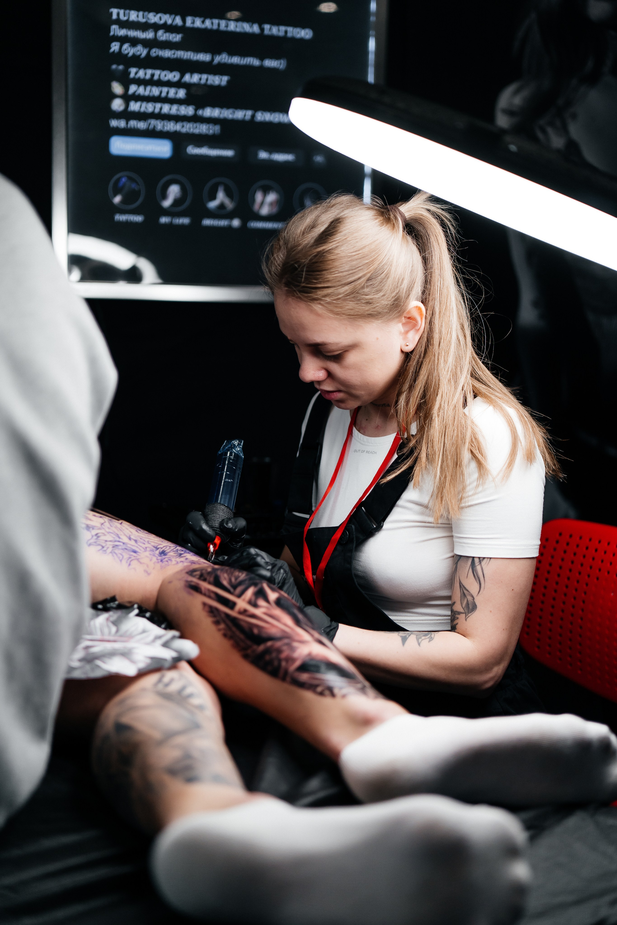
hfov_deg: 29.9
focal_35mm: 45
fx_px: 1157
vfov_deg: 43.6
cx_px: 308
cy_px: 462
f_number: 1.8
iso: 500
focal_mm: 45
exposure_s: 1/500
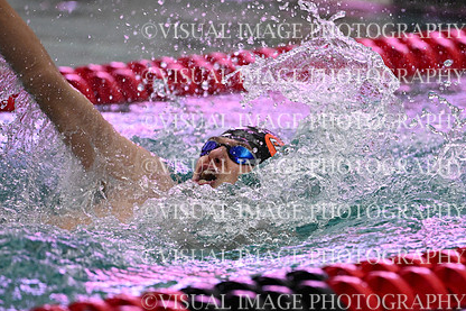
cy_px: 144
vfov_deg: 3.3
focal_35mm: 418
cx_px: 304
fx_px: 5408
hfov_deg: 4.9
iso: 3200
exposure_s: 1/1000
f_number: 2.8
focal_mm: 200
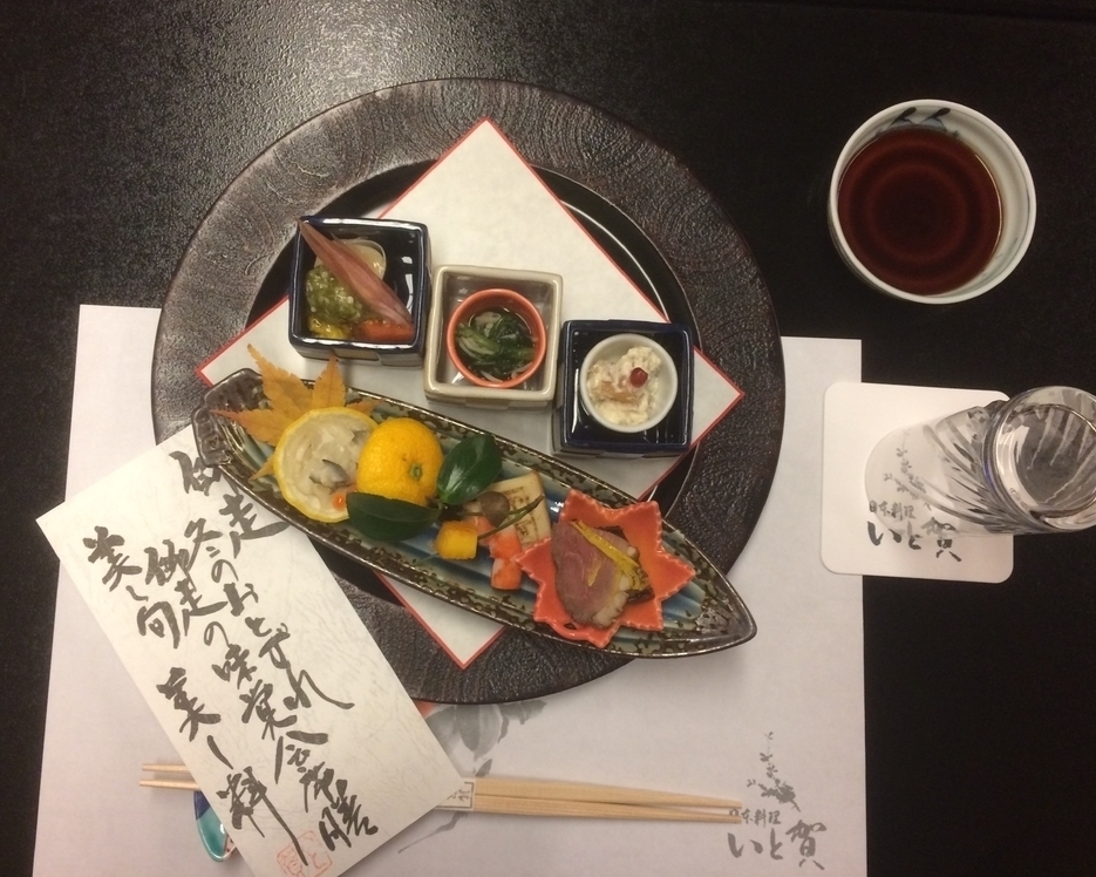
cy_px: 442
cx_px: 518
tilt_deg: -82.9
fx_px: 1006
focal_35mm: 31
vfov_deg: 47.1
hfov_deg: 57.1
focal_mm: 4.15
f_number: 2.2
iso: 160
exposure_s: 1/30
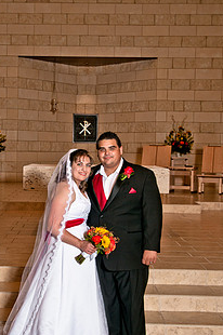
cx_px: 68
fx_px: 547
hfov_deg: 22.9
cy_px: 175
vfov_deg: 34.1
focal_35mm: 59
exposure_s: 1/125
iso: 200
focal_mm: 27
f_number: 6.3
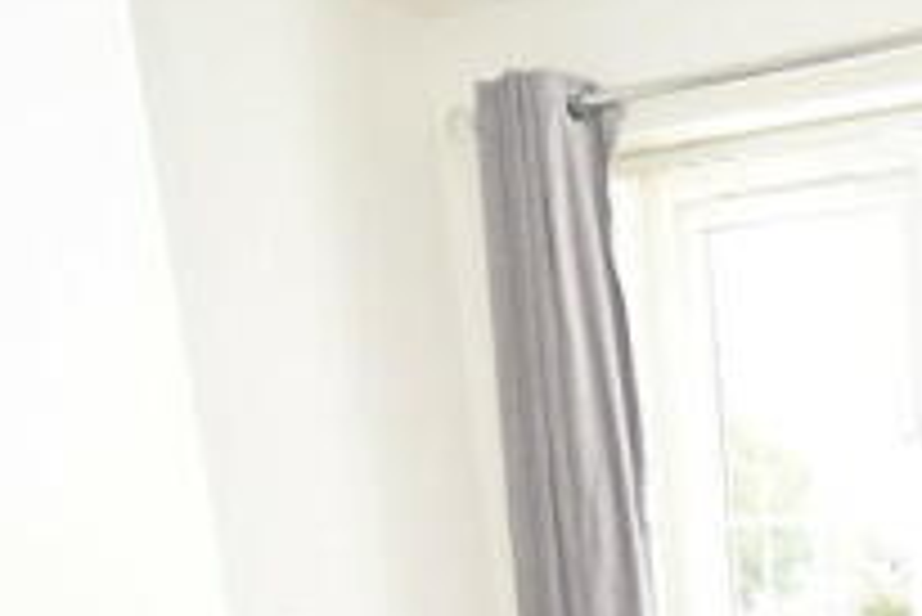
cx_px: 960
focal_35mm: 48
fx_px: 1230
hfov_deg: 36.2
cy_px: 928
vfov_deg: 22.8
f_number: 5.6
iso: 560
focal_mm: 10
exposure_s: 1/125
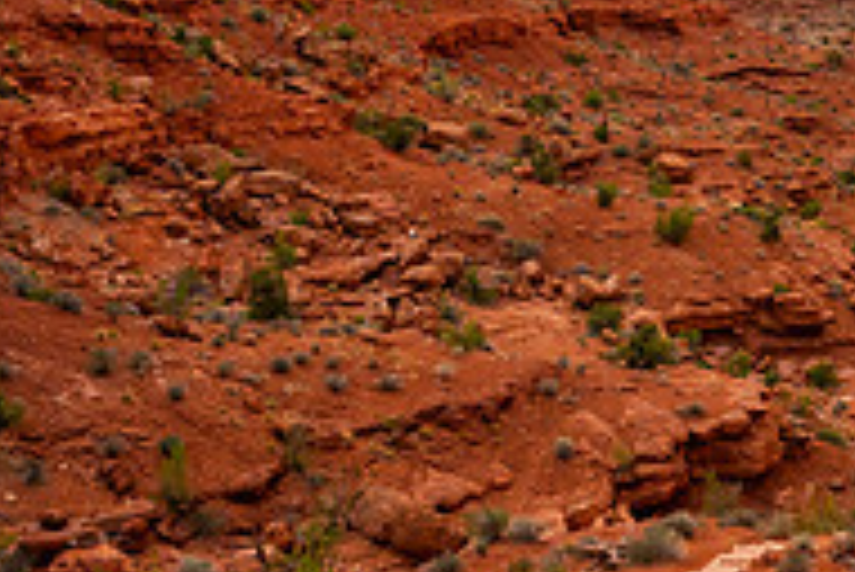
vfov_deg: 17.1
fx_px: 1783
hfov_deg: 23.9
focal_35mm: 75
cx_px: 1098
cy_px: -182
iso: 640
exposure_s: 1/250
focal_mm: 24
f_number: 6.3
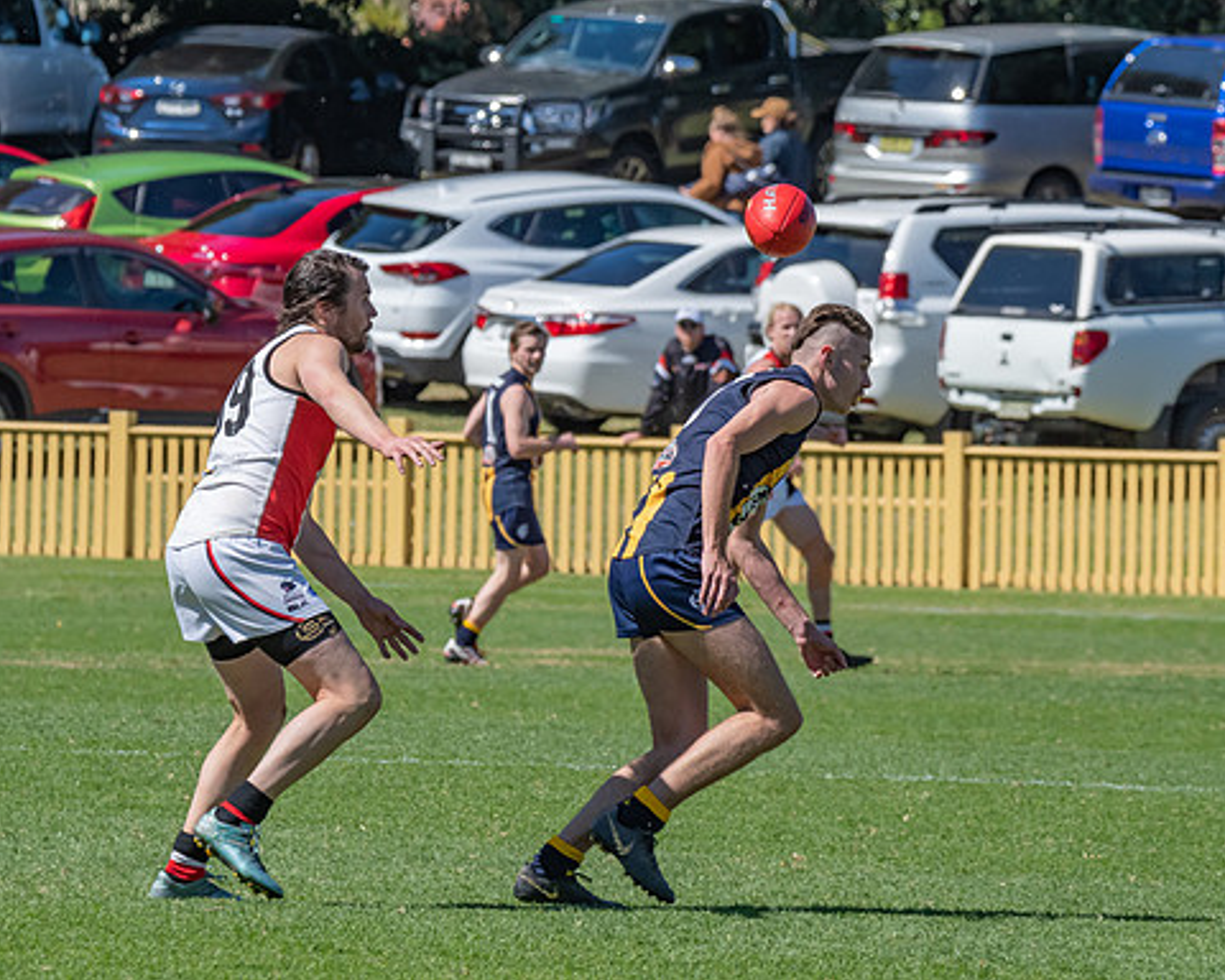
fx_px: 19614
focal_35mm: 541
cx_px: 683
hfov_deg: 3.6
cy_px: 459
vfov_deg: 2.9
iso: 800
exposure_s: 1/1600
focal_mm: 300
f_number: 13
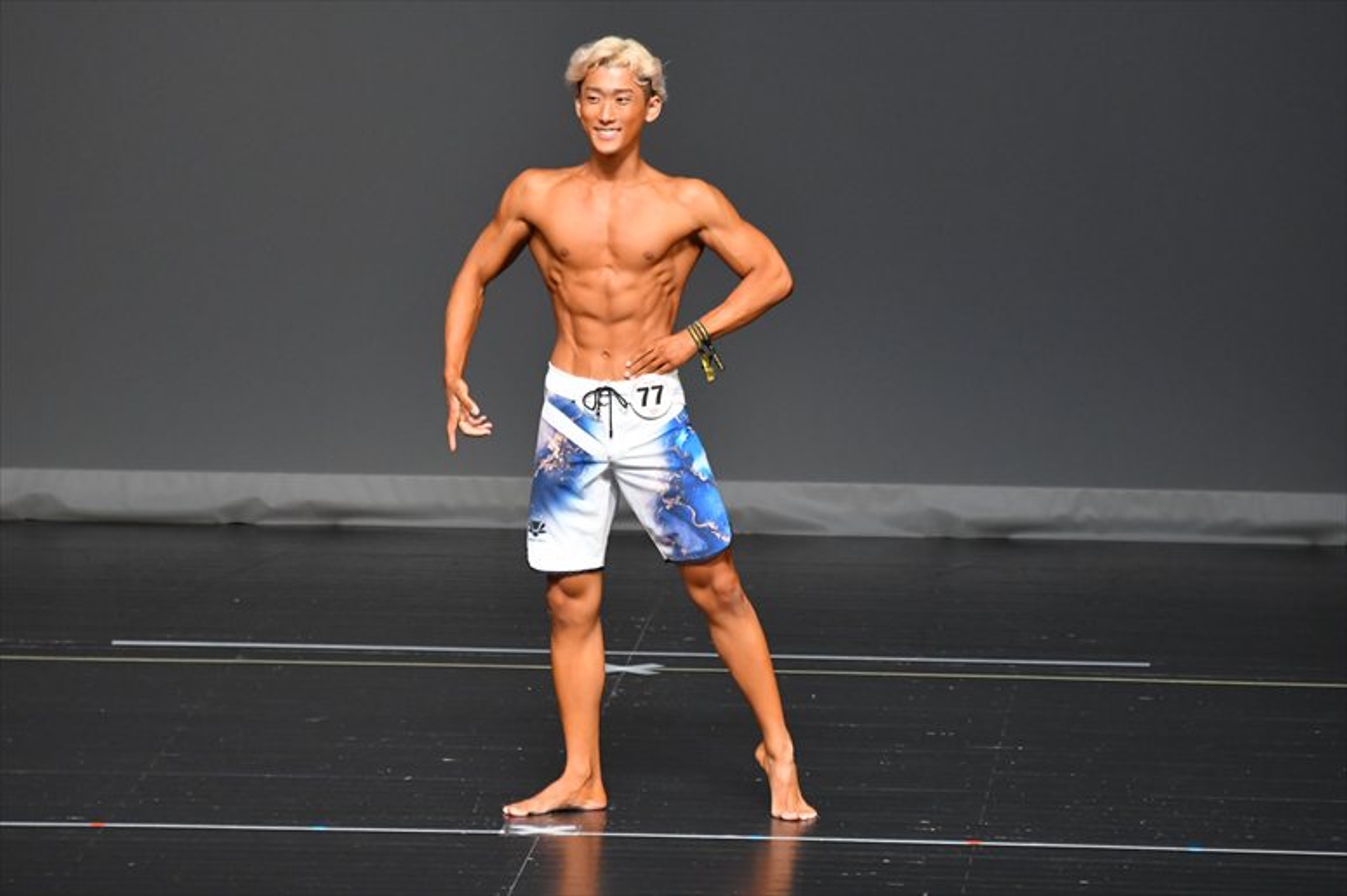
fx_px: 12903
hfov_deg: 6.0
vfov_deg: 4.0
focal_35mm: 345
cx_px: 674
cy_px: 448
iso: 2800
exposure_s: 1/400
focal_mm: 230
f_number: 5.6
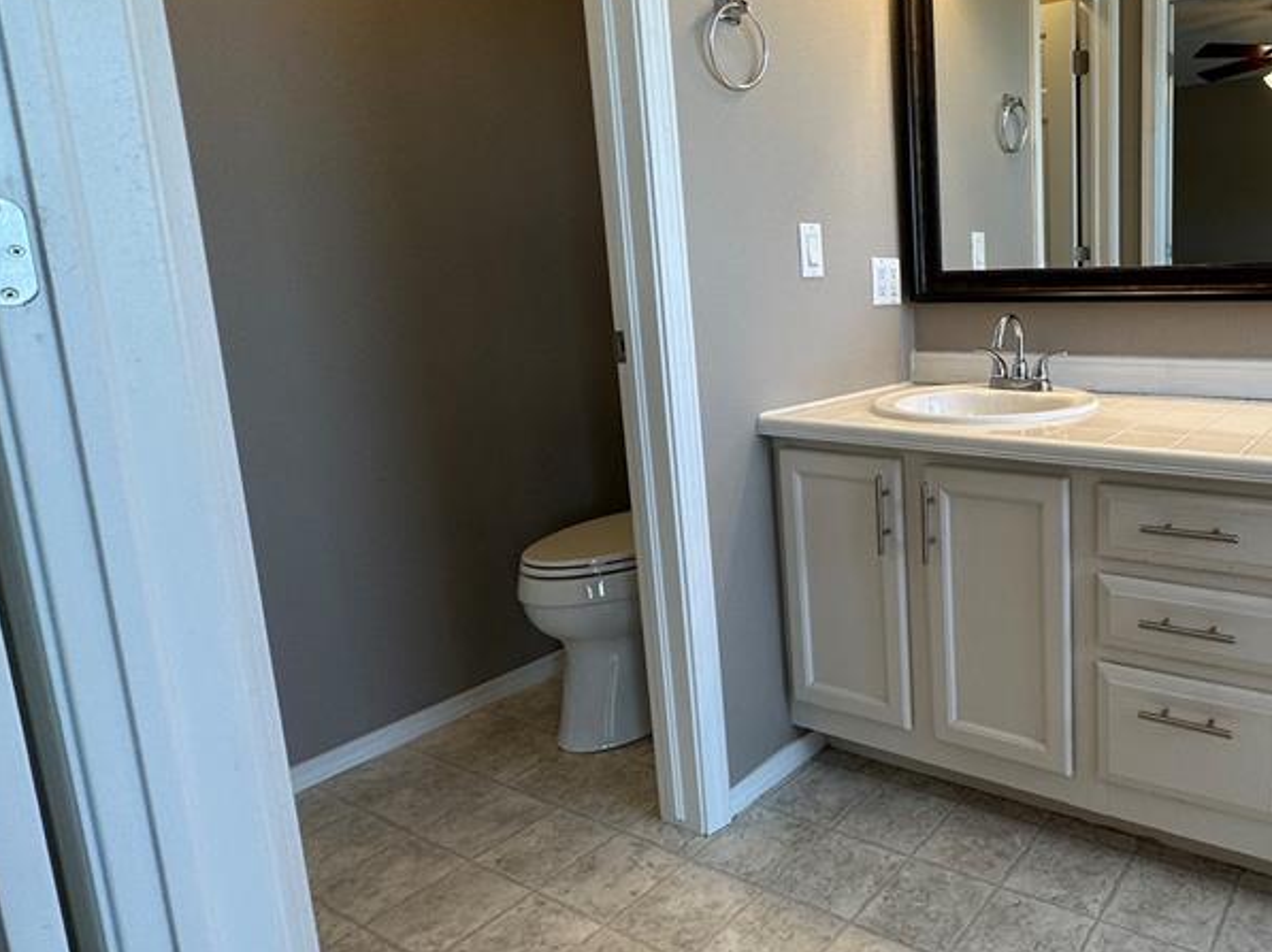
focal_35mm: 24
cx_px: 1001
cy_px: 412
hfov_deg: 65.7
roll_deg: +1.1
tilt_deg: -8.8
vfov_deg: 56.6
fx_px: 881
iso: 100
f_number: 2.2
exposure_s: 1/120
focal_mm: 2.22
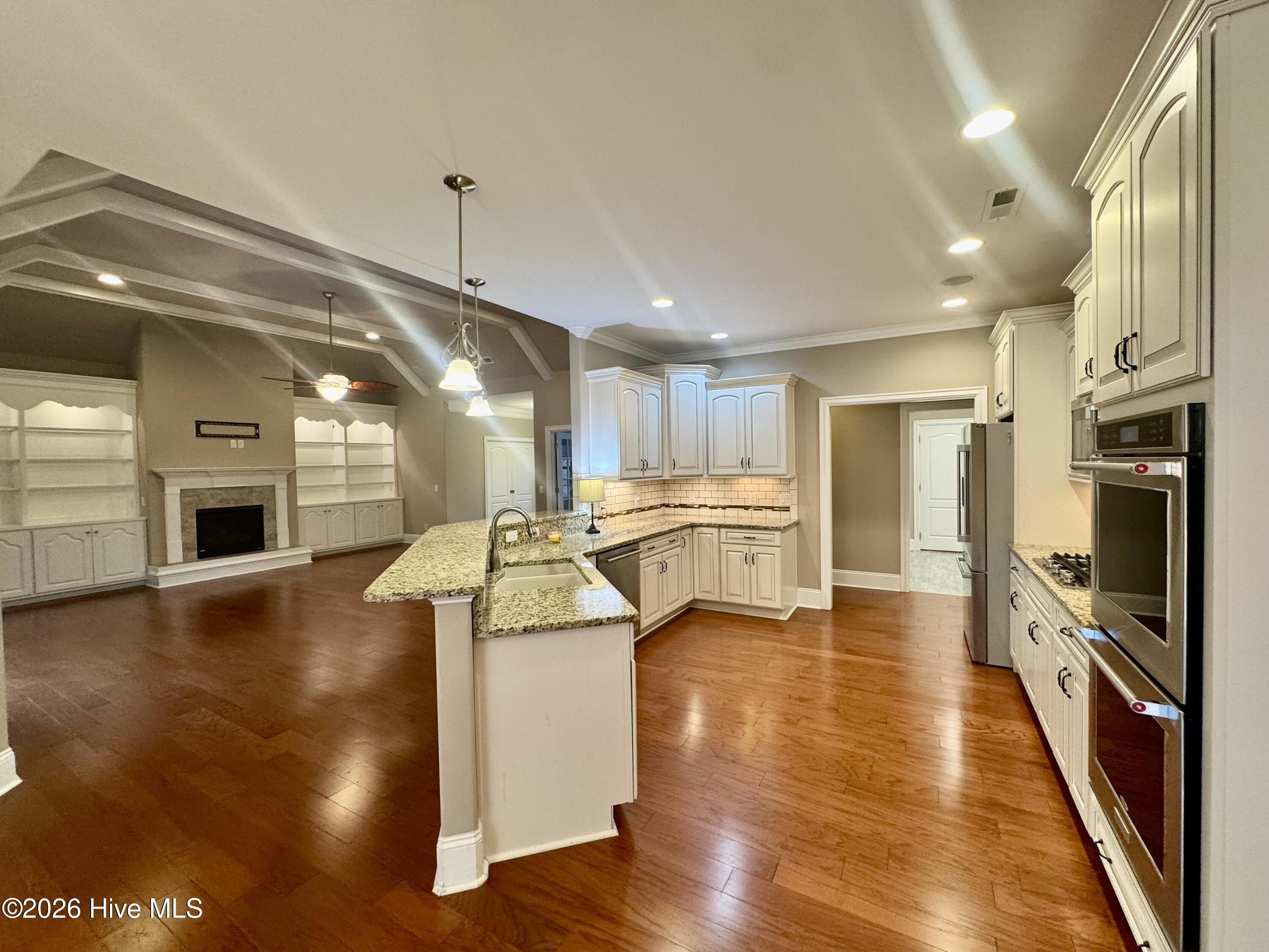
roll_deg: +0.9
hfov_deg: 102.1
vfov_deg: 85.7
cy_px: 476
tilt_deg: -0.5
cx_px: 634
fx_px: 513
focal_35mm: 14
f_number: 2.2
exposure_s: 1/60
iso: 200
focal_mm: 2.22
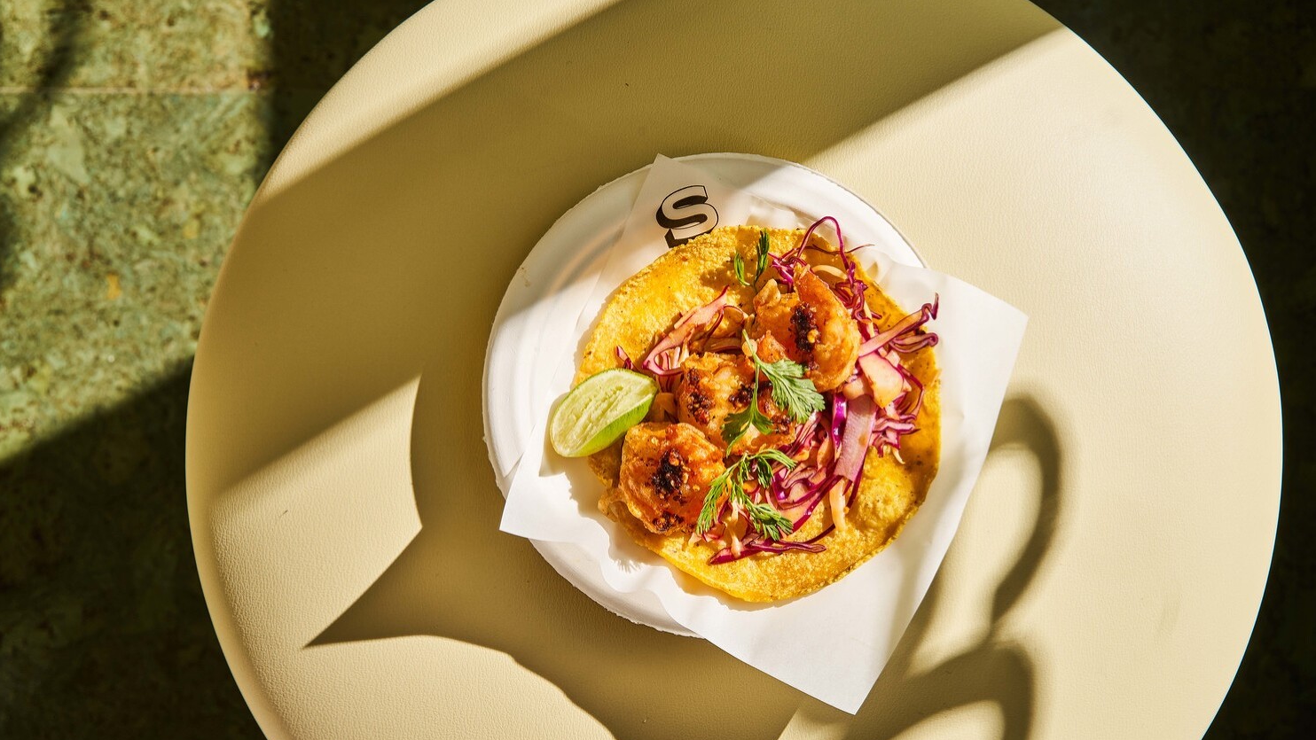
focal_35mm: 53
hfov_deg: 39.2
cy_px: 413
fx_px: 1850
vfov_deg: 22.6
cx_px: 664
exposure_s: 1/80
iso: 160
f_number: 10
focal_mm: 50
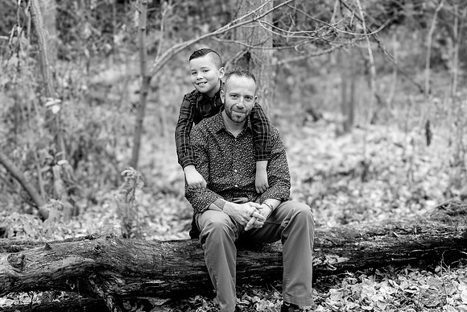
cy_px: 156
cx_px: 234
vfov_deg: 27.0
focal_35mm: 50
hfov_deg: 39.6
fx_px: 649
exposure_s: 1/400
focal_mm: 50
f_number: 3.2
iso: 250
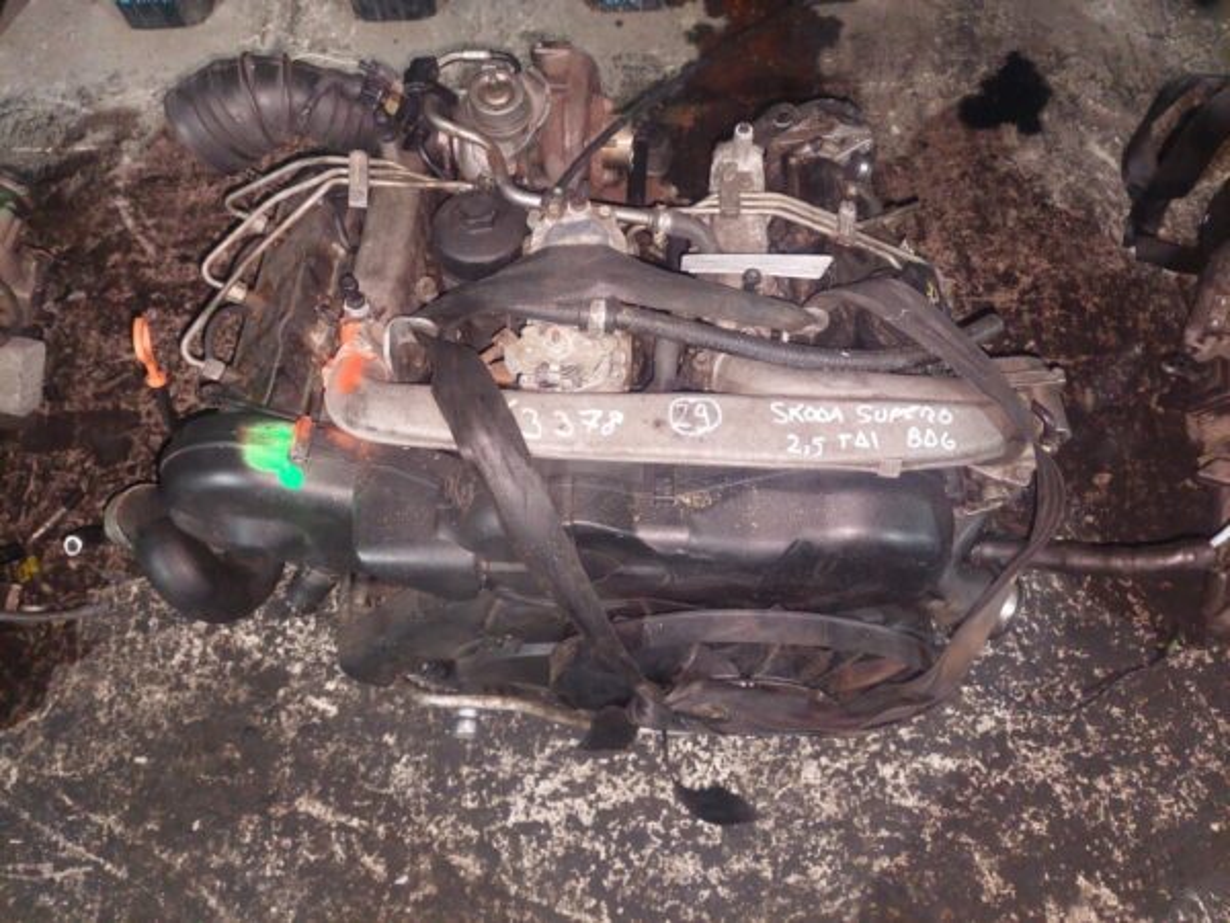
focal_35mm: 25
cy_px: 462
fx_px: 888
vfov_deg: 54.9
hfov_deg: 69.4
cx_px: 615
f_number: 1.8
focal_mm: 5.23
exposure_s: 1/33.3
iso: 400
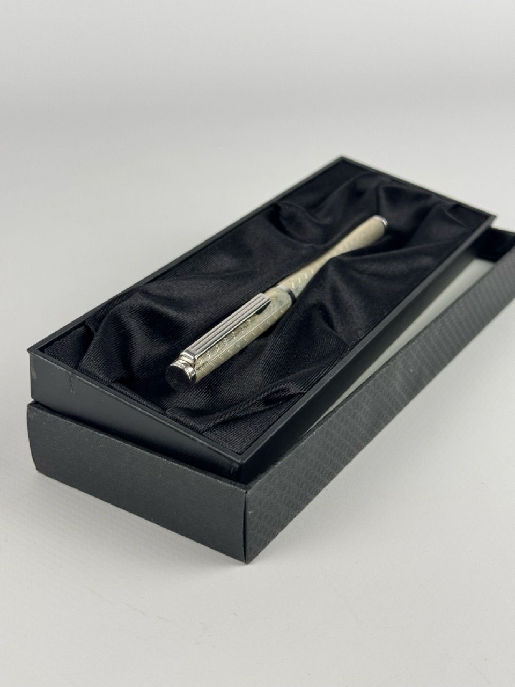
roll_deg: +1.2
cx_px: 258
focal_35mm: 48
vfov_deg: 39.7
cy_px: 344
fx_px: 952
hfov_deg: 30.3
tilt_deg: -29.0
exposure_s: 1/287
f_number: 1.78
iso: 64
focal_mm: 6.76
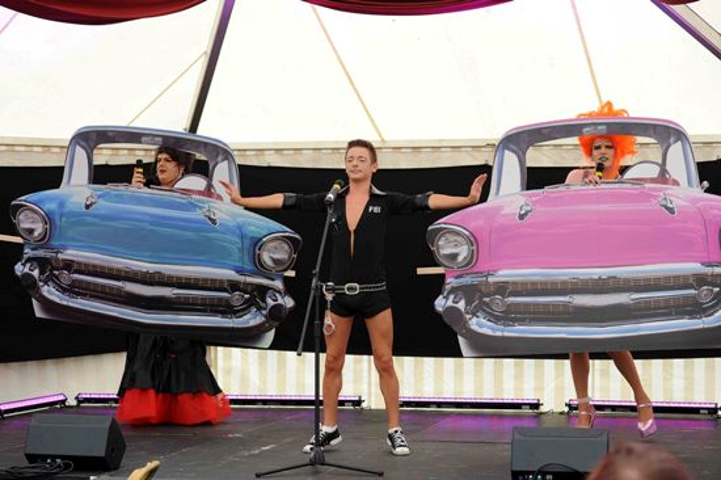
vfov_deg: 17.0
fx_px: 1601
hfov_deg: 25.4
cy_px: 240
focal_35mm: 80
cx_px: 360
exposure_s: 1/125
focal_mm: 80
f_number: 5
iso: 800
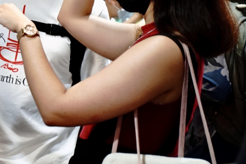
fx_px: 1024
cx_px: 1
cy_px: -39
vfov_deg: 9.0
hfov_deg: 13.5
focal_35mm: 150
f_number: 3.2
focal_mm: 57
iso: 1250
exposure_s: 1/30
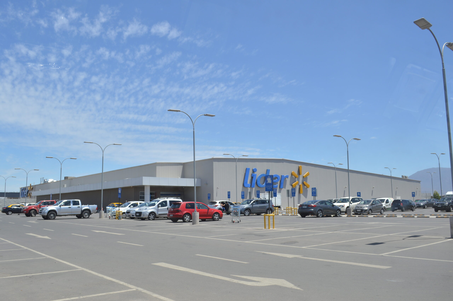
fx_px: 377
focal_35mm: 30
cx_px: 226
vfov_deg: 43.5
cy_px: 150
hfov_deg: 62.0
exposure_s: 1/400
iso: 100
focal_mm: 20
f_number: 8
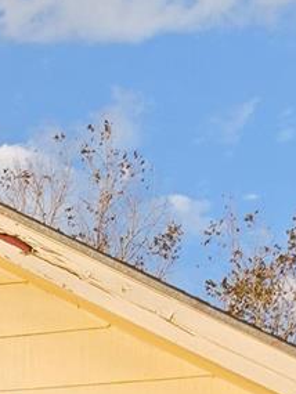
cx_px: -199
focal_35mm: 124
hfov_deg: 11.3
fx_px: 1413
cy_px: 788
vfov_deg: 13.6
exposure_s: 1/2524
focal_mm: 6.5
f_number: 1.4
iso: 64
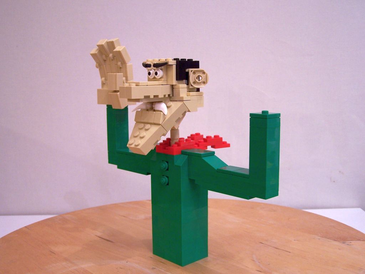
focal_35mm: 40
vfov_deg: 36.0
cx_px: 182
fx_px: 422
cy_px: 137
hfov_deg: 46.8
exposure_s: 1/4
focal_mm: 6.7
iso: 80
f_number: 2.8
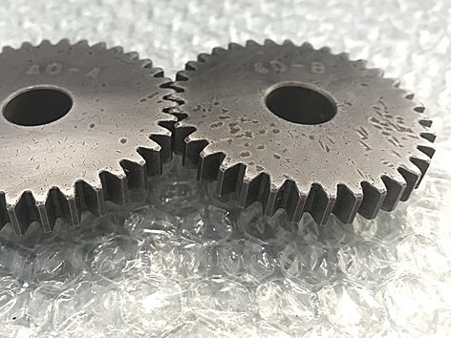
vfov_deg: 37.7
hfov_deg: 48.6
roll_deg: -0.8
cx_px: 175
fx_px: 495
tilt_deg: -41.9
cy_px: 166
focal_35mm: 38
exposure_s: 1/20
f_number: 1.8
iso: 40
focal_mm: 3.99
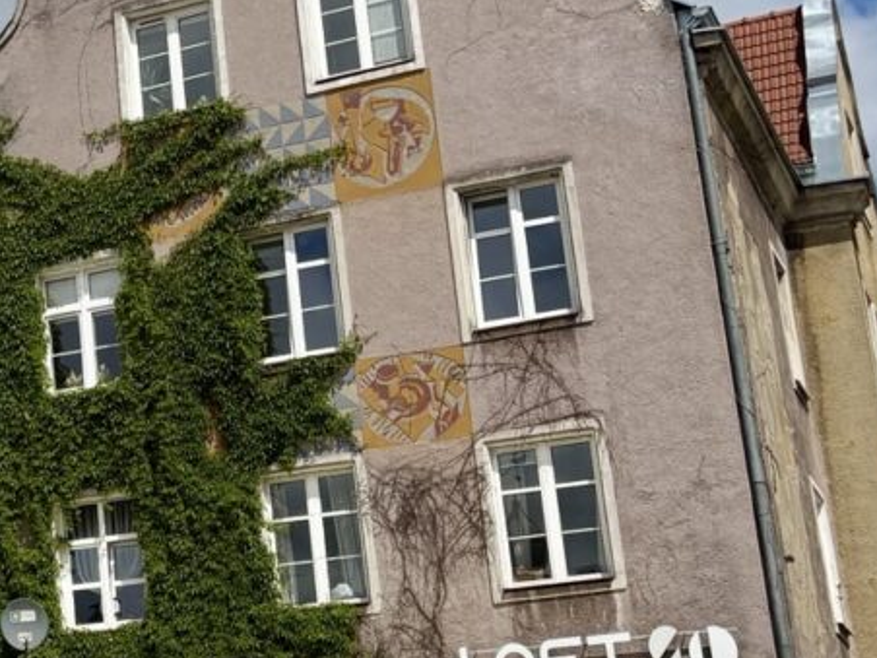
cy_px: 373
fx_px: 2331
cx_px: -468
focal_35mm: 92
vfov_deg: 16.1
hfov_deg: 18.6
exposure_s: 1/7194
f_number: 1.6
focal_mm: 5.96
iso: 50
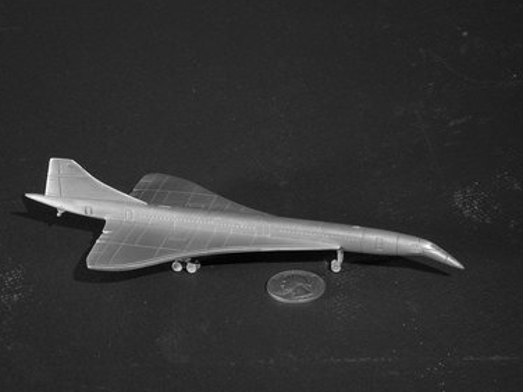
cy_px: 199
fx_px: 1284
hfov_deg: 23.0
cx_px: 246
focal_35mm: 85
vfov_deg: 17.4
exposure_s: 1/2.5
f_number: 8.8
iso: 80
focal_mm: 14.3
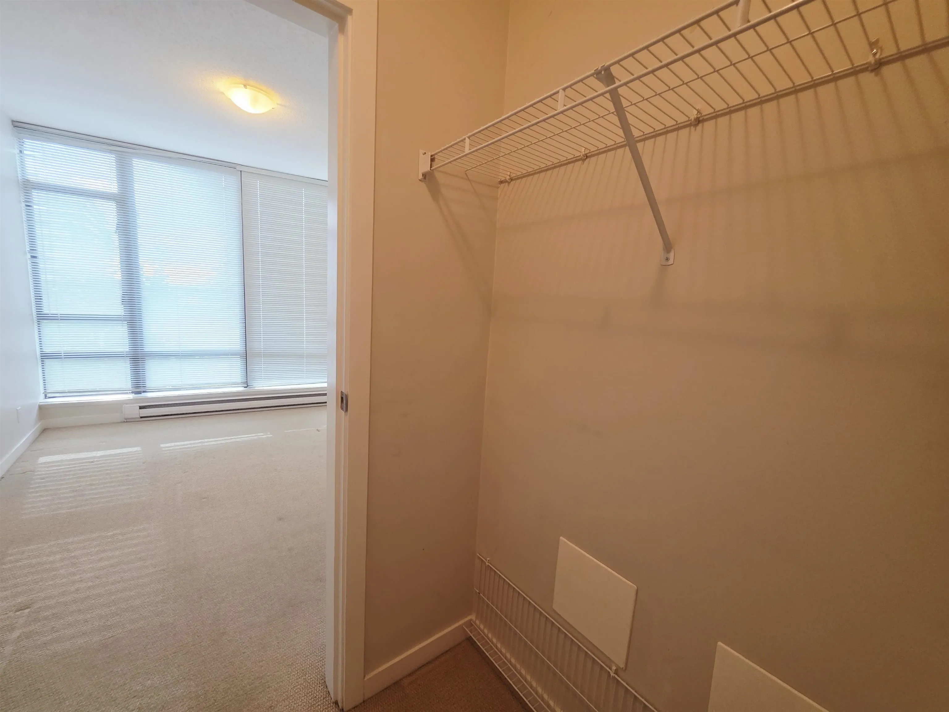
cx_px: 474
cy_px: 356
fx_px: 356
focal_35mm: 13
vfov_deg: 89.9
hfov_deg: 106.2
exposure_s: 1/120
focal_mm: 2.2
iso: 125
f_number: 1.9
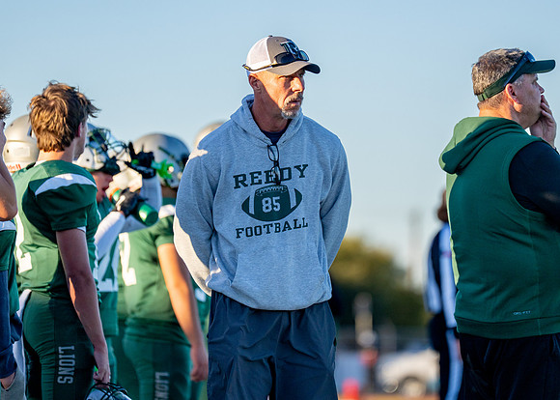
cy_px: 176
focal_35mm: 276
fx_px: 4391
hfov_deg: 7.3
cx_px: 292
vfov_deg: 5.2
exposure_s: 1/3200
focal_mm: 200
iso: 200
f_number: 2.8
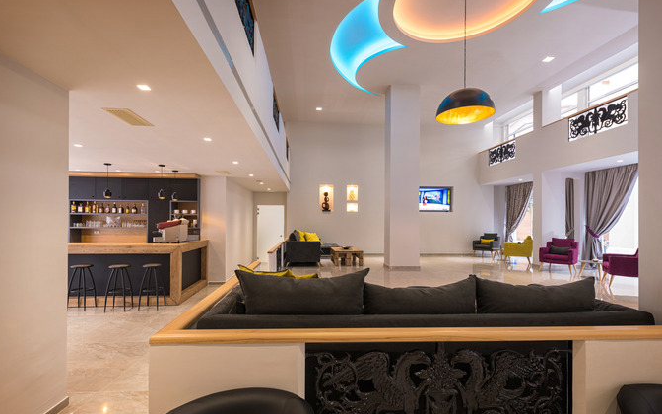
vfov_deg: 67.9
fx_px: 307
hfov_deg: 94.3
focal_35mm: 17
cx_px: 324
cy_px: 221
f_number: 6.3
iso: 250
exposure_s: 1/3
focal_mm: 14
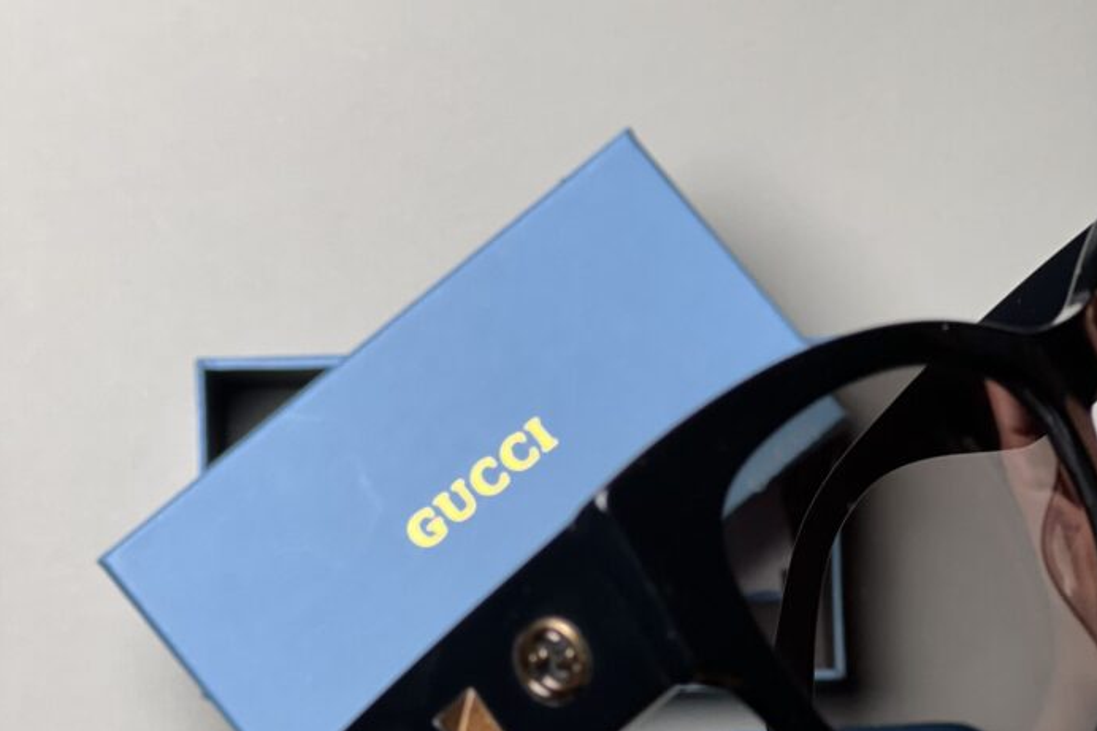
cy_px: 486
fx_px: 3290
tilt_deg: -83.8
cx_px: 550
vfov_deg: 12.7
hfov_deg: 18.9
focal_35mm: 108
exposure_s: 1/100
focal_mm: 9
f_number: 2.8
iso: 125
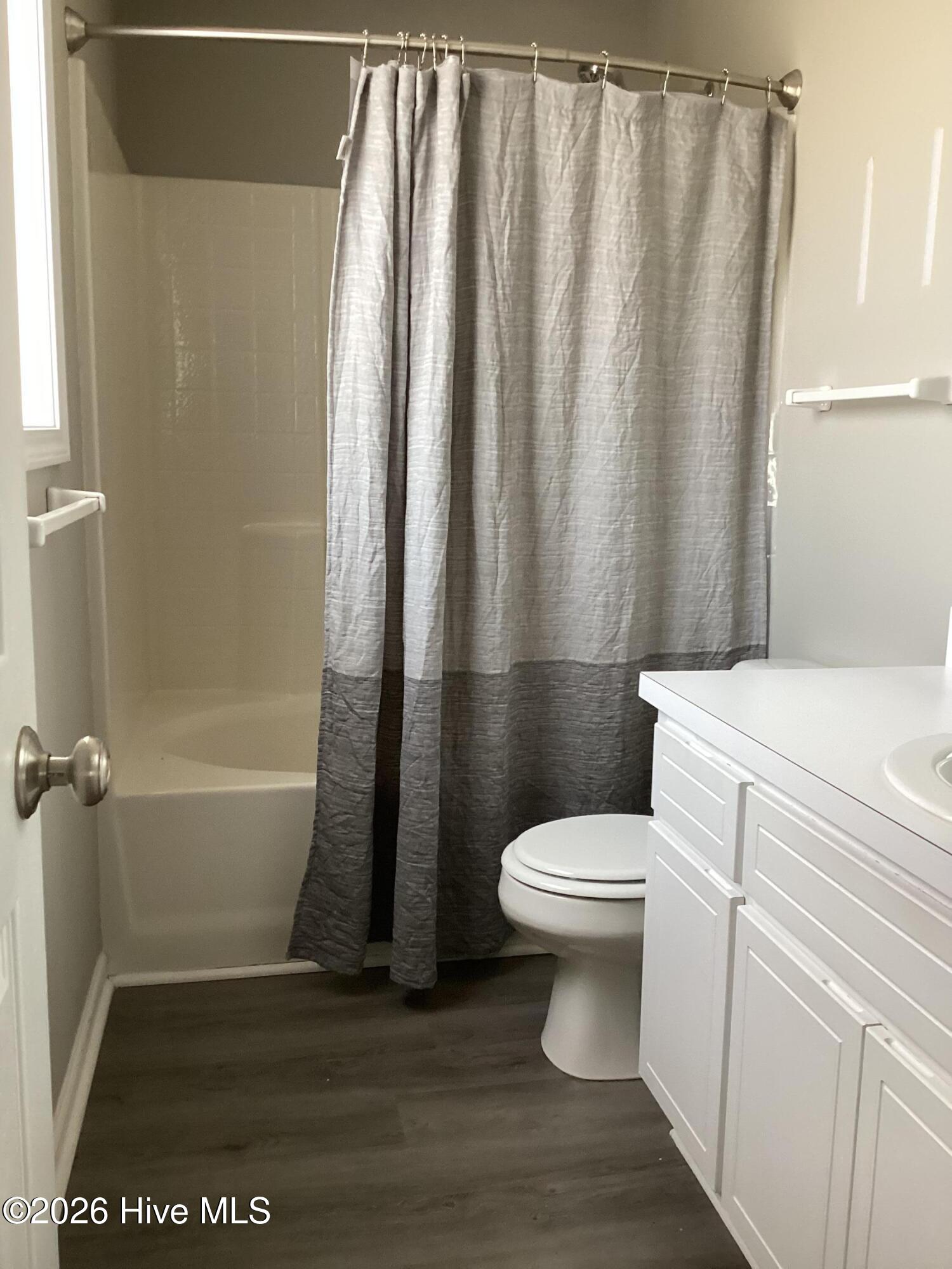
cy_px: 634
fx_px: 1137
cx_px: 476
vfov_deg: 58.4
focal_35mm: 31
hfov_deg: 45.4
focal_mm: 3.3
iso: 200
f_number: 2.4
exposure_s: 1/60
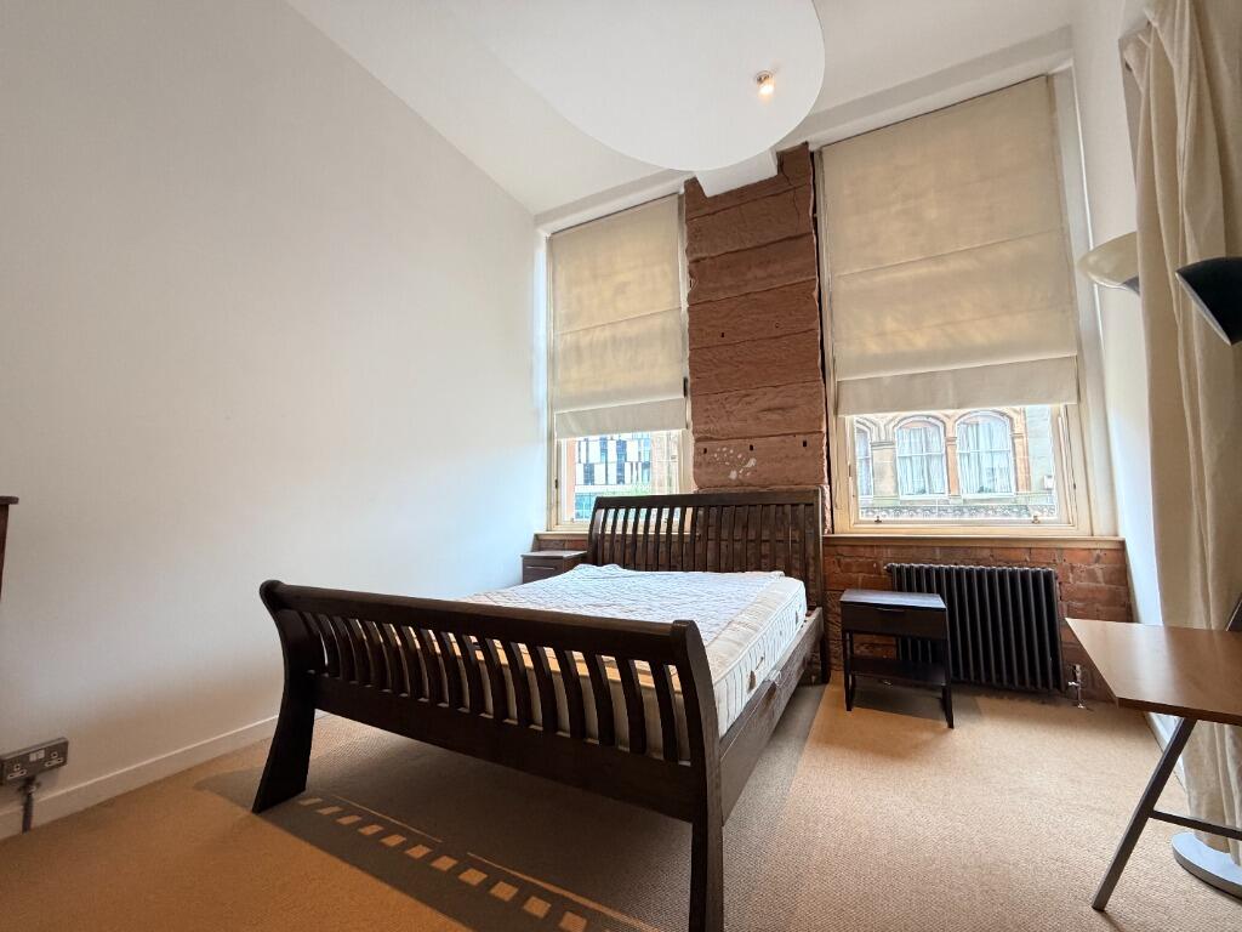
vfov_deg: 85.7
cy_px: 466
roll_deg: +1.3
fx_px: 502
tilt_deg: +5.0
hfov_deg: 102.1
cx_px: 621
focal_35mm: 14
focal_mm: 2.22
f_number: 2.2
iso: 320
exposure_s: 1/121
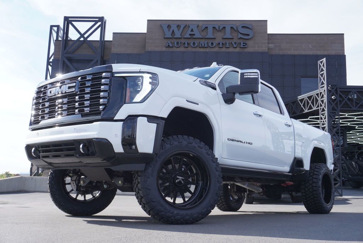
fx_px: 409
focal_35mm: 40
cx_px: 182
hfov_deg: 47.9
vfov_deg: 33.1
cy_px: 122
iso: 100
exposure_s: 1/160
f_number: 7.1
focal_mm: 27
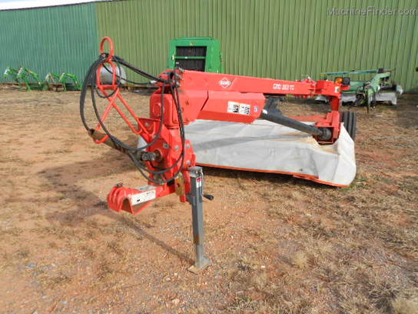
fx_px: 314
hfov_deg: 67.3
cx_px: 209
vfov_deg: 53.1
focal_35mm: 26
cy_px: 157
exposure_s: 1/640
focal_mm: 4.6
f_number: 3.2
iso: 80
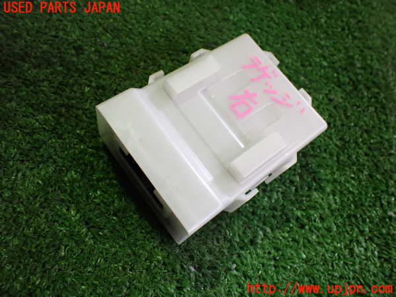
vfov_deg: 46.8
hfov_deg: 60.0
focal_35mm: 30
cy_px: 148
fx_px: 343
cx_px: 198
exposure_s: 1/125
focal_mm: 5.4
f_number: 2.3
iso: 640
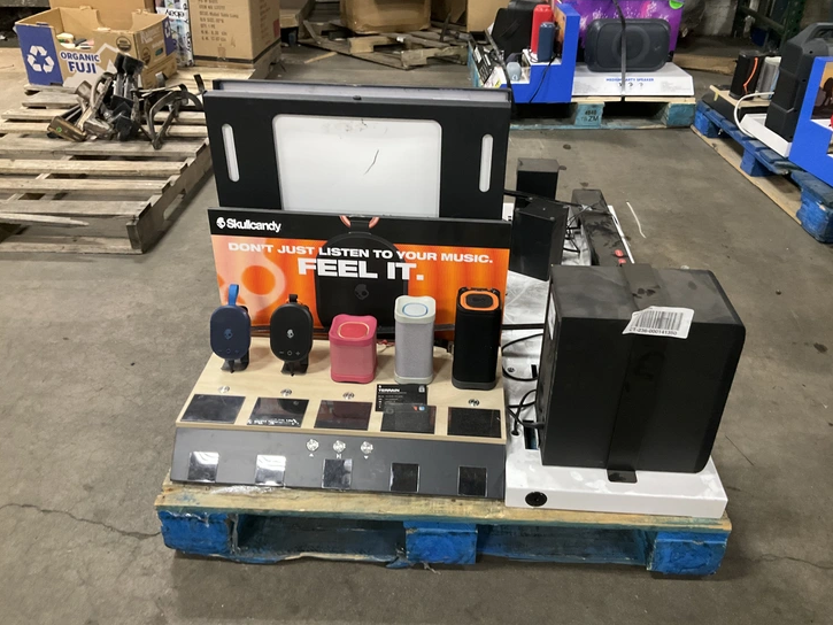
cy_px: 305
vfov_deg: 46.8
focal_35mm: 30
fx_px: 722
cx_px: 427
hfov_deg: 59.9
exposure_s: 1/40
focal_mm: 3
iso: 250
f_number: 1.8
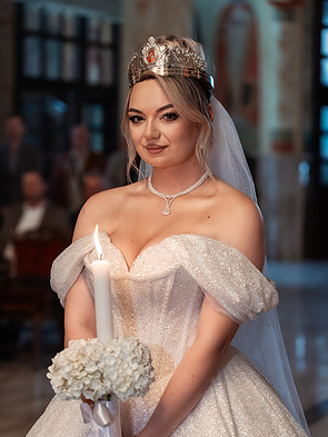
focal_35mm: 99
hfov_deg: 14.9
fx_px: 1250
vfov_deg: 19.8
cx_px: 165
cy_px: 226
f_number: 3.5
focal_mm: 90
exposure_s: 1/250
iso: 3200
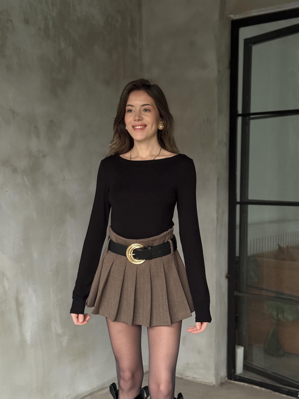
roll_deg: -0.6
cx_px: 150
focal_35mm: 48
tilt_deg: -2.1
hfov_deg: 30.3
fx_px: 553
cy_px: 200
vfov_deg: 39.7
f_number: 1.78
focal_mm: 6.76
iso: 800
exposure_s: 1/28
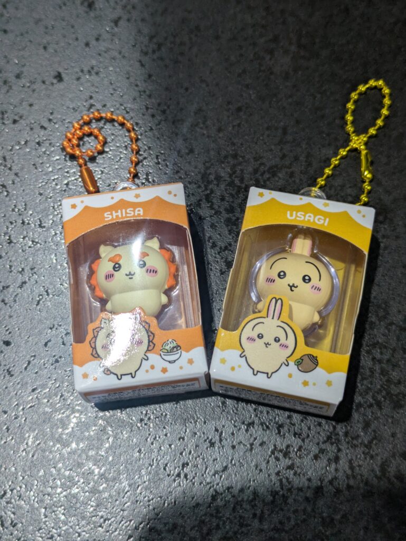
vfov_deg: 37.5
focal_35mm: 51
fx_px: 797
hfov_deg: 28.6
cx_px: 203
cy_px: 270
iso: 113
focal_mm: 5.43
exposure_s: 1/50
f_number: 1.89
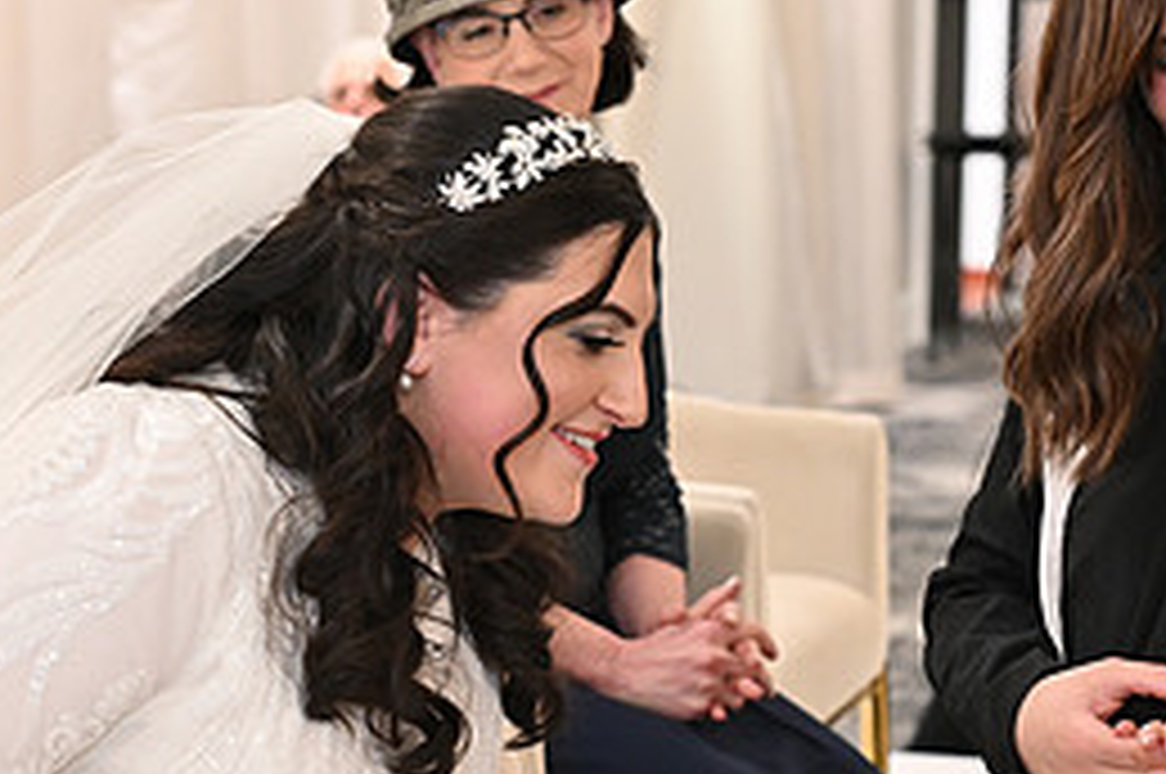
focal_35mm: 112
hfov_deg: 18.3
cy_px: 531
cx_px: 635
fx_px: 3623
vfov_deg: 12.2
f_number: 4
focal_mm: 50
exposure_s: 1/100
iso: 3200
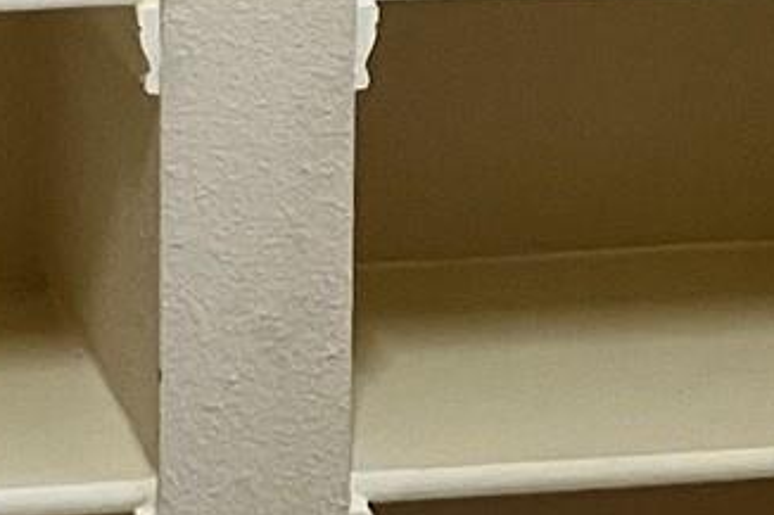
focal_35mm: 183
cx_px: 83
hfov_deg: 11.2
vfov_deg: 7.4
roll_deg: +0.2
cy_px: -297
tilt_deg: -8.2
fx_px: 3932
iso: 320
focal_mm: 3.99
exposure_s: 1/60
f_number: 1.8
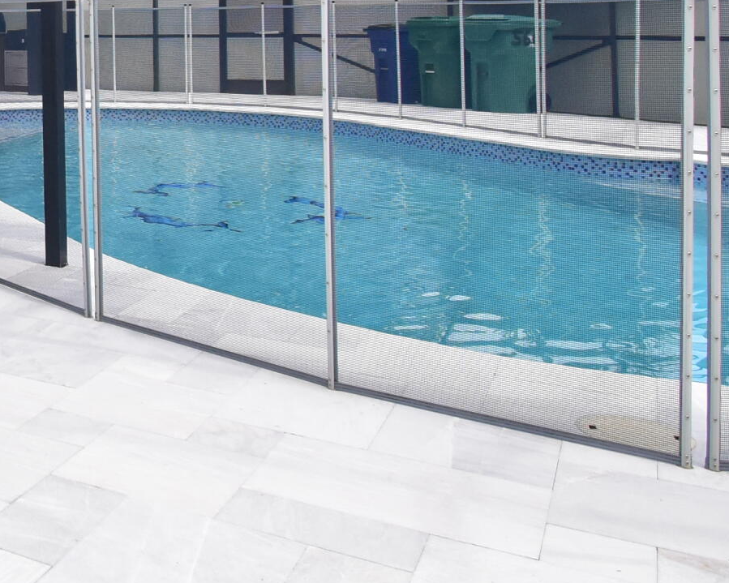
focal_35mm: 47
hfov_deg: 31.7
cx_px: -187
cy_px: 36
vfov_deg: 30.4
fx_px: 1014
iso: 1000
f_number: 5.6
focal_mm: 10
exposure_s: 1/1000
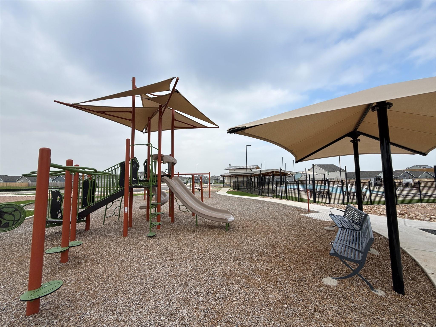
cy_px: 164
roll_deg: +0.8
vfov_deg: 85.7
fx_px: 176
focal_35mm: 14
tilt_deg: +5.1
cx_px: 218
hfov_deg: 102.1
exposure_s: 1/1431
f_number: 2.2
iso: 50
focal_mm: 2.22
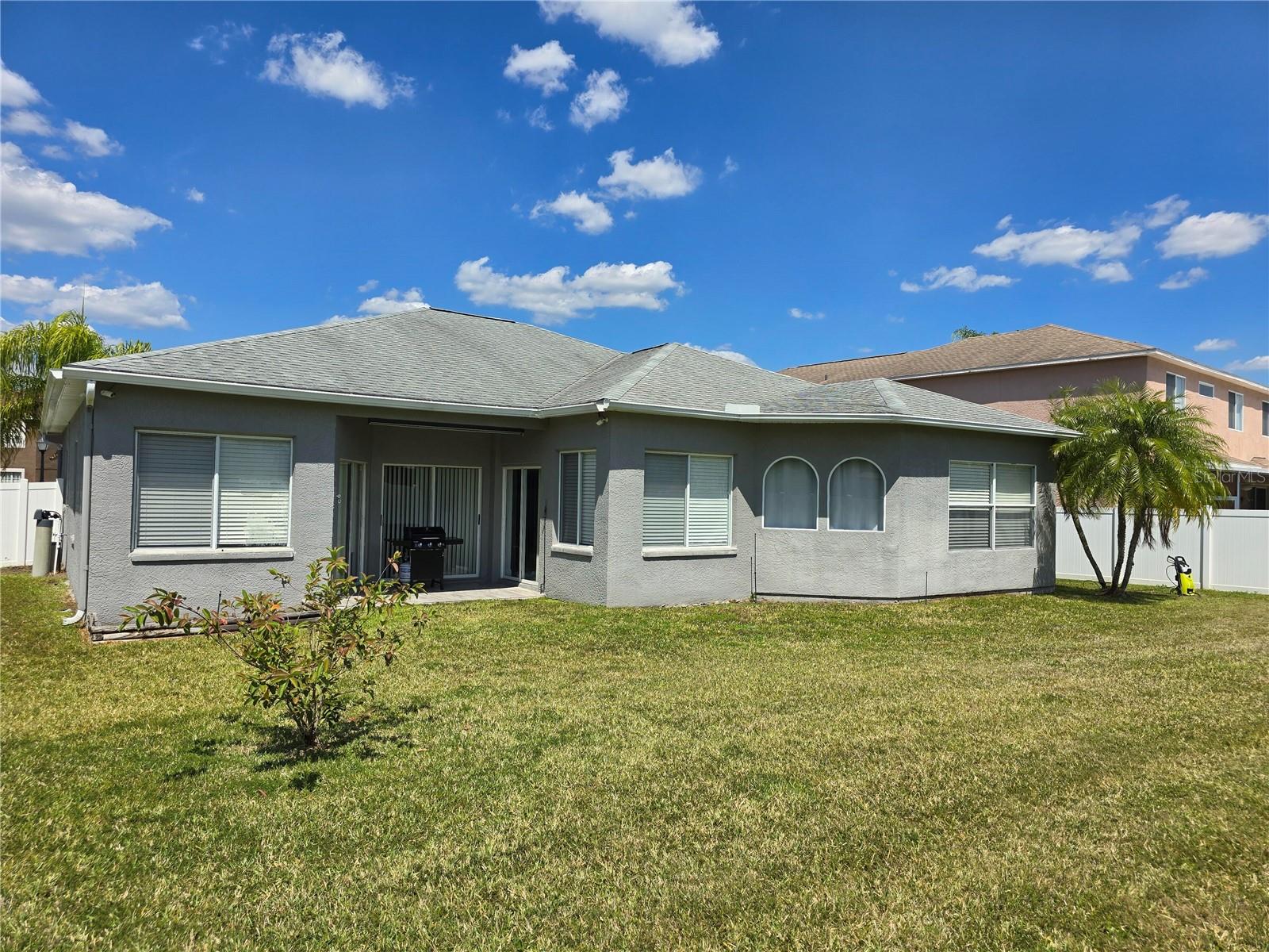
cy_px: 476
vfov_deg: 58.9
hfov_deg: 73.9
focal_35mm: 23
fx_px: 843
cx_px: 634
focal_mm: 6.3
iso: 12
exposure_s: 1/1186
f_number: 1.7
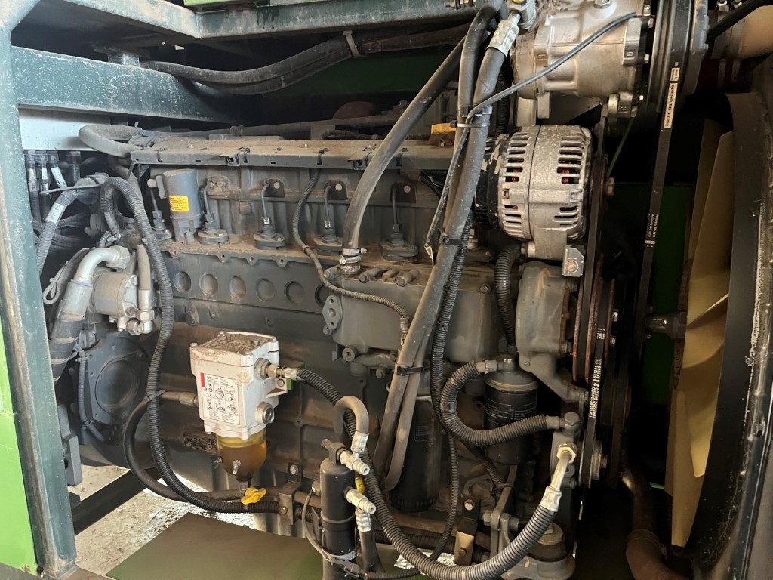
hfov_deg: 67.3
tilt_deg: -14.4
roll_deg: -0.7
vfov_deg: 53.1
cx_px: 386
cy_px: 290
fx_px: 581
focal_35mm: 26
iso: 640
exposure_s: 1/30
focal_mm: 5.1
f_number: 1.6
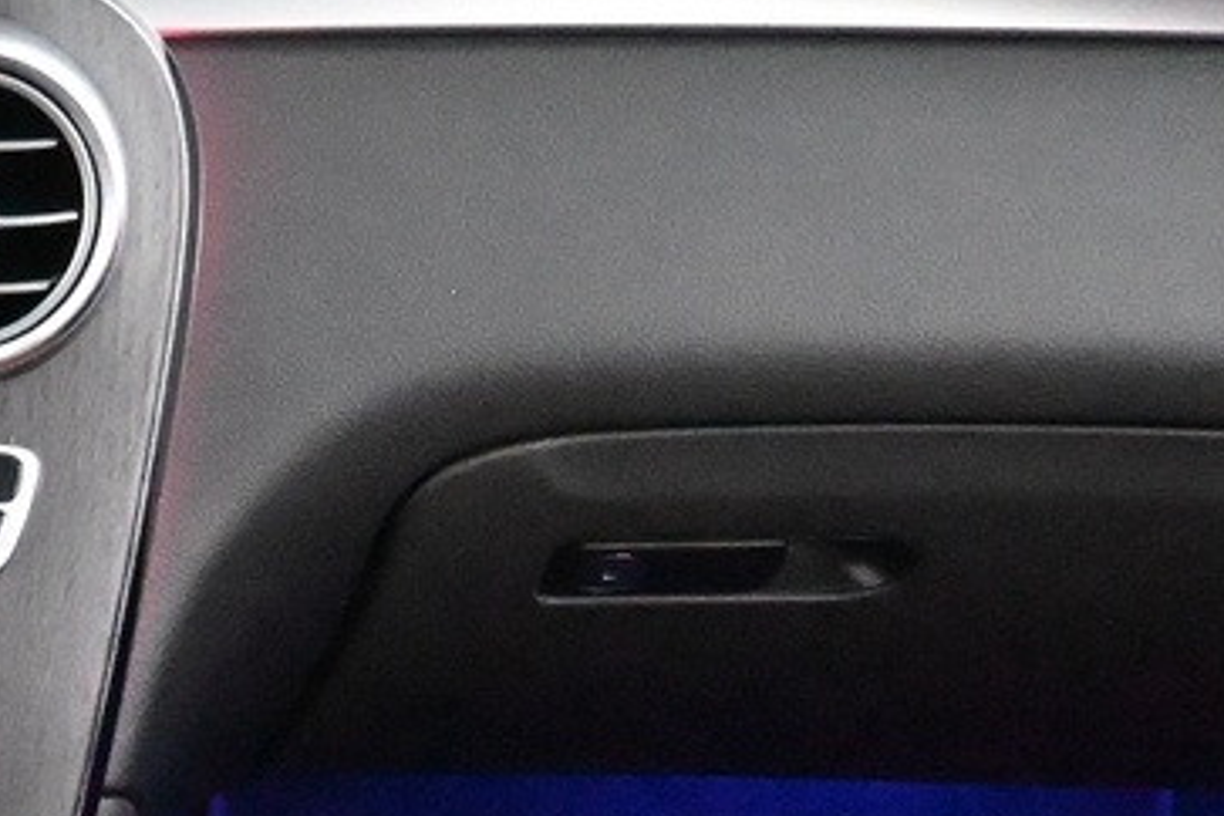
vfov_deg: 12.5
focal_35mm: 107
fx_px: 3638
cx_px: -435
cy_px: 931
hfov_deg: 17.7
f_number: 3.5
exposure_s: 1/50
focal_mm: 16
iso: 12800
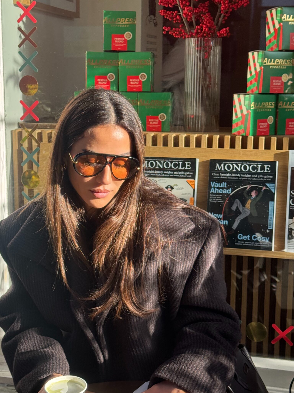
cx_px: 144
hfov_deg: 24.4
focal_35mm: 60
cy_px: 195
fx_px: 679
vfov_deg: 32.2
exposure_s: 1/865
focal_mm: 6.76
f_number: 1.78
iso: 64
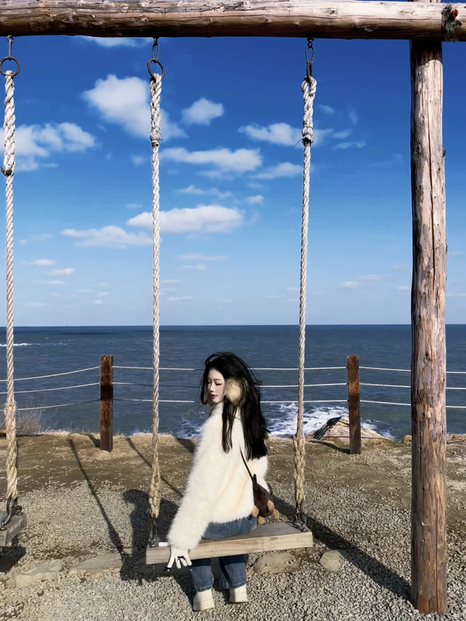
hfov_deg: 56.8
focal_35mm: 24
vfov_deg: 71.6
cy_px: 310
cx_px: 233
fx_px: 431
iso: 80
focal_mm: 6.76
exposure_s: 1/7937
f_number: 1.78
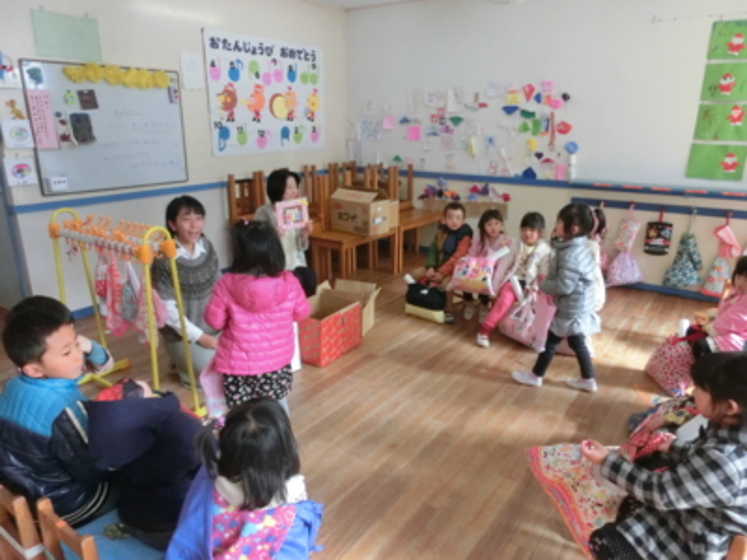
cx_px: 374
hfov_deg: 71.6
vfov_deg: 56.8
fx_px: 518
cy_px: 280
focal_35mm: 24
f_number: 3
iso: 800
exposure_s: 1/800
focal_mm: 4.24
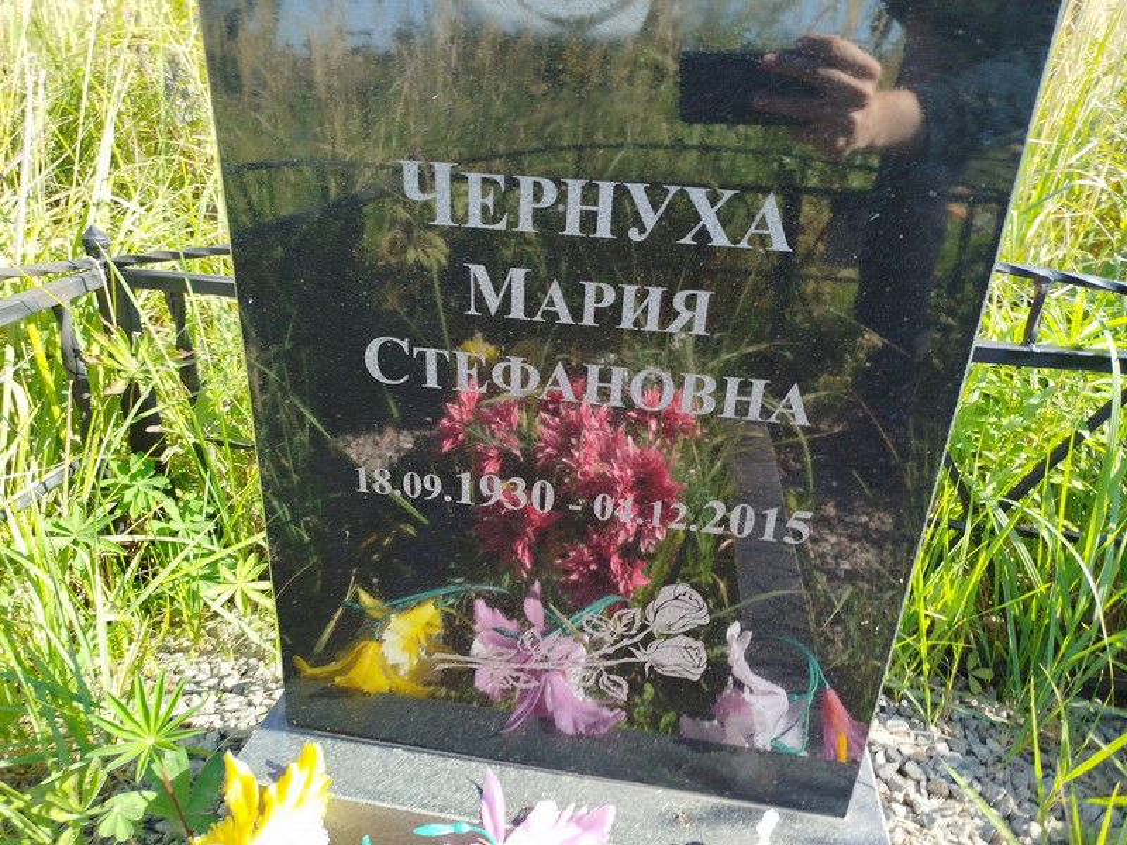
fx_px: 781
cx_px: 564
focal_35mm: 24
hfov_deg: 71.6
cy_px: 422
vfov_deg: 56.8
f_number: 1.7
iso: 50
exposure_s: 1/189
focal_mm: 5.31
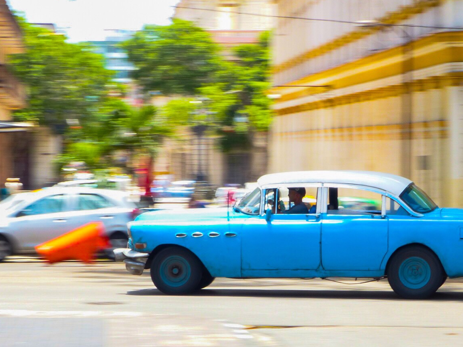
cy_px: 234
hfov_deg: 10.7
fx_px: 2474
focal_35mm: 185
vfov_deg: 8.0
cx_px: 278
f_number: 7.1
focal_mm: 18.7
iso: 100
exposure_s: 1/60
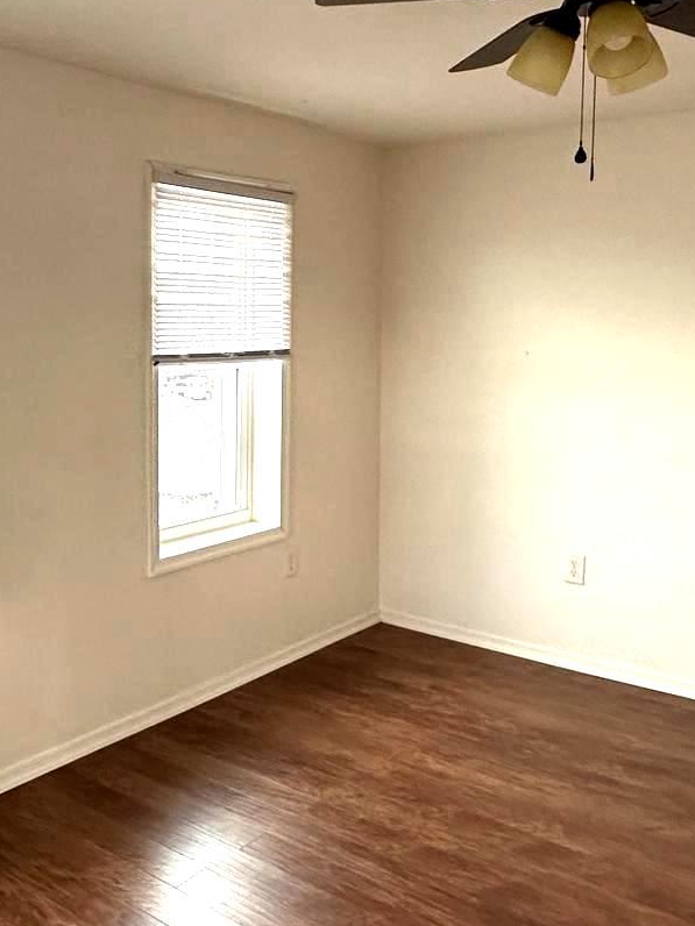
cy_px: 397
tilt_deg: -4.6
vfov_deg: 51.2
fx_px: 964
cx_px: 206
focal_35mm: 36
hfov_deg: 39.0
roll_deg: -0.1
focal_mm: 2.22
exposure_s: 1/120
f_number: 2.2
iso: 200
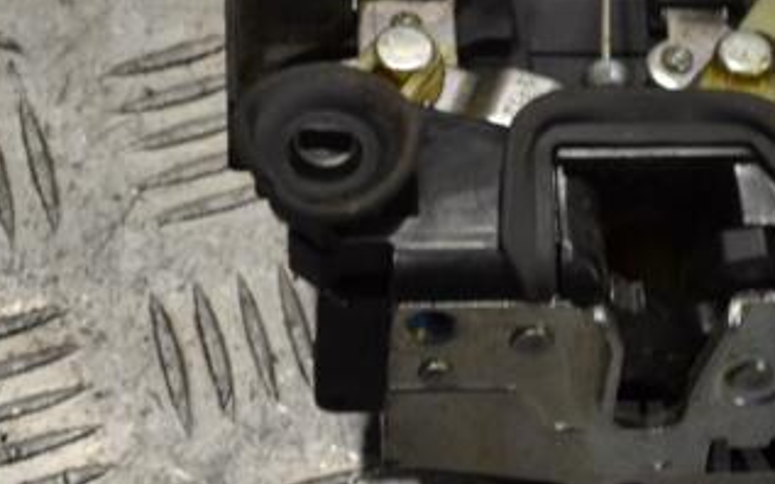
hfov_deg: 13.1
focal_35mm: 159
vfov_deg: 8.2
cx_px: 545
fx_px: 3357
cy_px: 112
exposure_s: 1/30
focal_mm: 55
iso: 125
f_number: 5.6
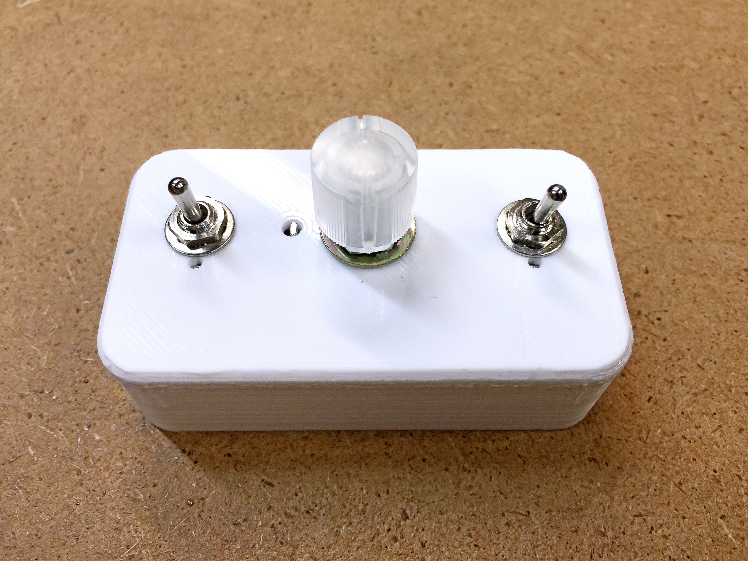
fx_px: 627
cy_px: 280
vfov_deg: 48.2
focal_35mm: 29
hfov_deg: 61.7
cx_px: 374
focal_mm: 4.15
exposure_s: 1/30
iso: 40
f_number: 2.2
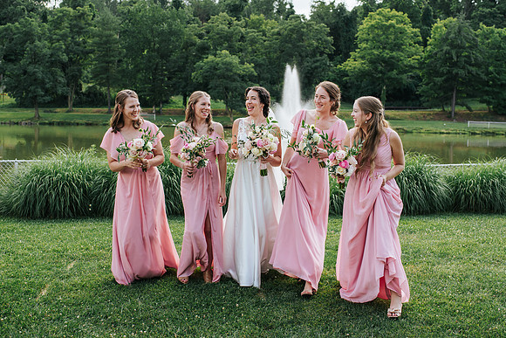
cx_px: 262
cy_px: 152
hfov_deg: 46.5
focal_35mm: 42
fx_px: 588
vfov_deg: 32.0
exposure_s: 1/640
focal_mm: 35
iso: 160
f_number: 3.2
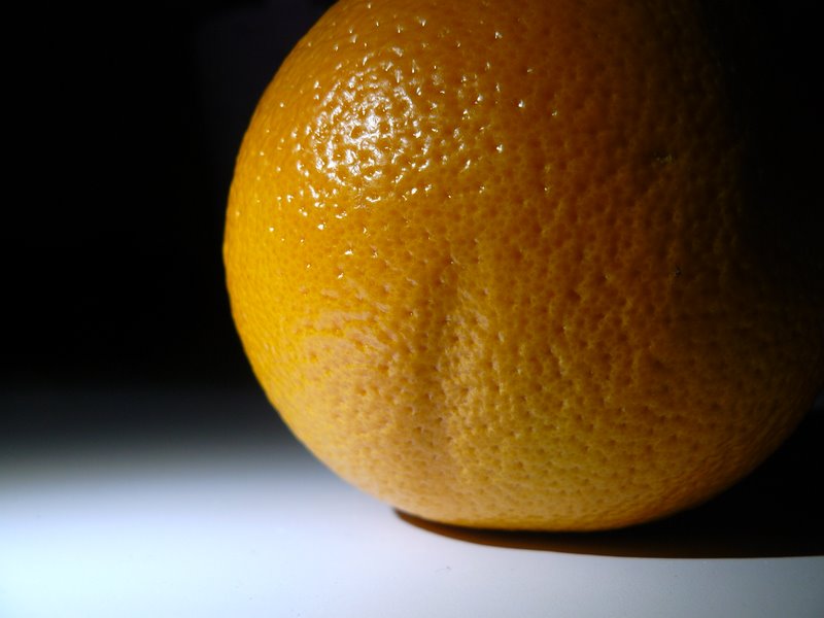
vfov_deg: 39.7
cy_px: 309
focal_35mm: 36
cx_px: 412
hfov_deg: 51.4
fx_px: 857
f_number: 2.8
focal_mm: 6
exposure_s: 1/3.2
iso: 100
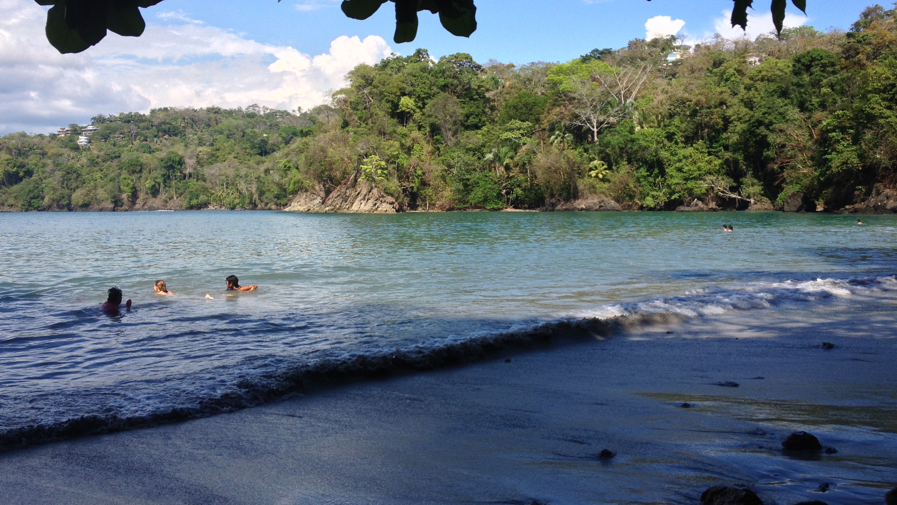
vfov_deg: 30.4
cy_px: 211
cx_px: 439
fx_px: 928
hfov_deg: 51.6
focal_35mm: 39
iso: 50
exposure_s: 1/1577
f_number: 2.4
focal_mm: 4.28
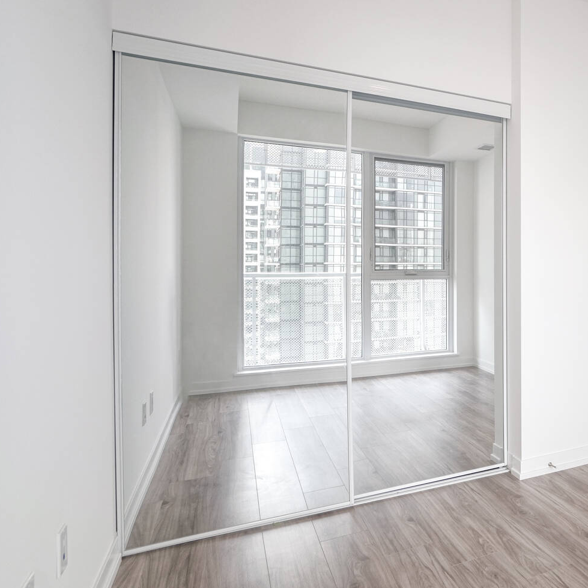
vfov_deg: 62.7
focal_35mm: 25
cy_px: 254
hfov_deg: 51.8
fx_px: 480
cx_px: 573
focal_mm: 10
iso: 250
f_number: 7.1
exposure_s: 1/100
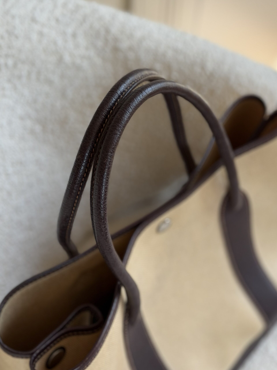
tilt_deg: -56.9
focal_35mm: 48
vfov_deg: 39.7
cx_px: 138
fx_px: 512
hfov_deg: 30.3
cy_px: 185
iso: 64
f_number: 1.78
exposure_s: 1/232
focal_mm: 6.76
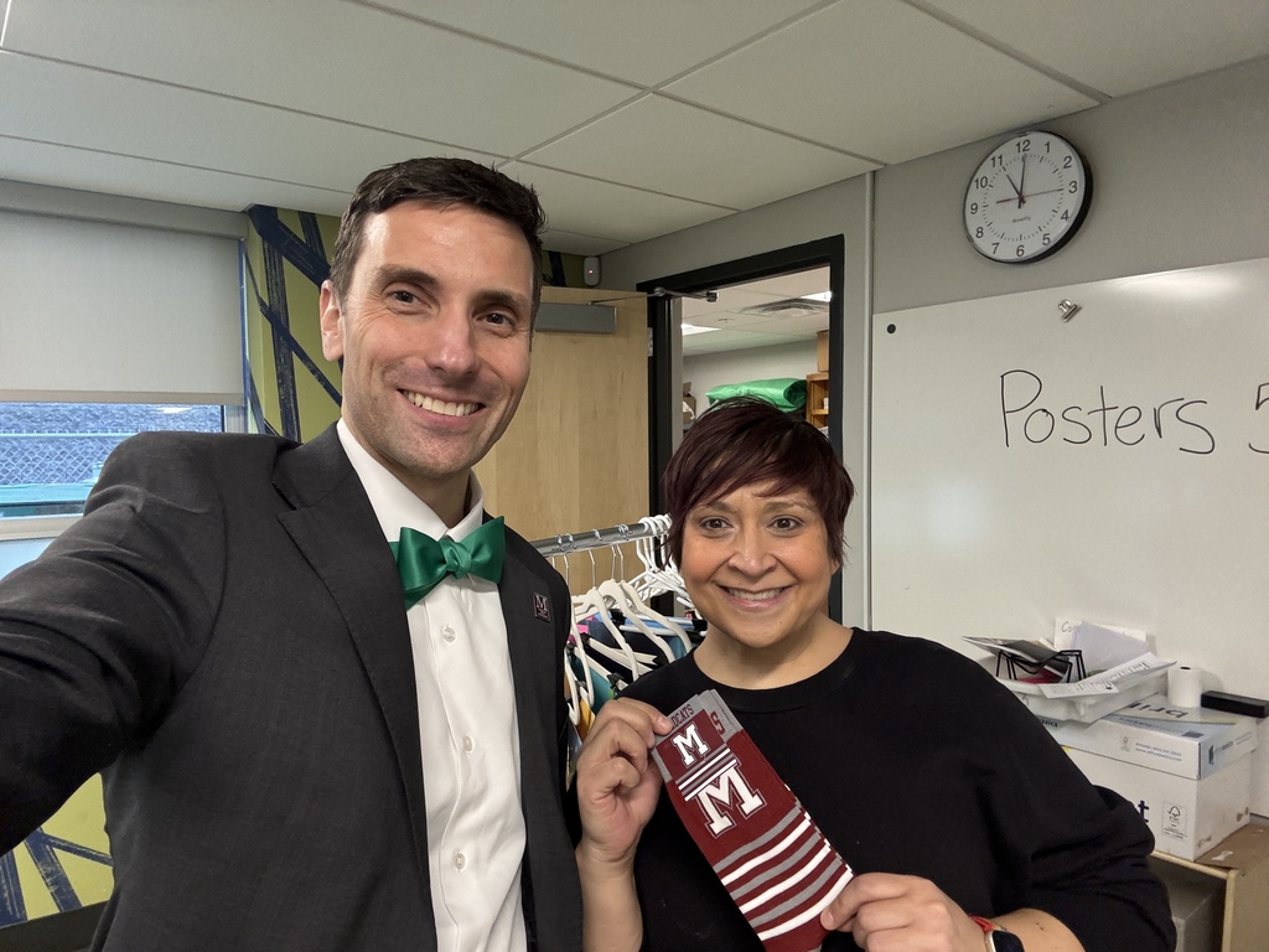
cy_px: 476
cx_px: 634
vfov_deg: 58.9
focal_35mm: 23
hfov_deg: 73.9
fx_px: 843
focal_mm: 2.69
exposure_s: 1/60
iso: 200
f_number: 1.9
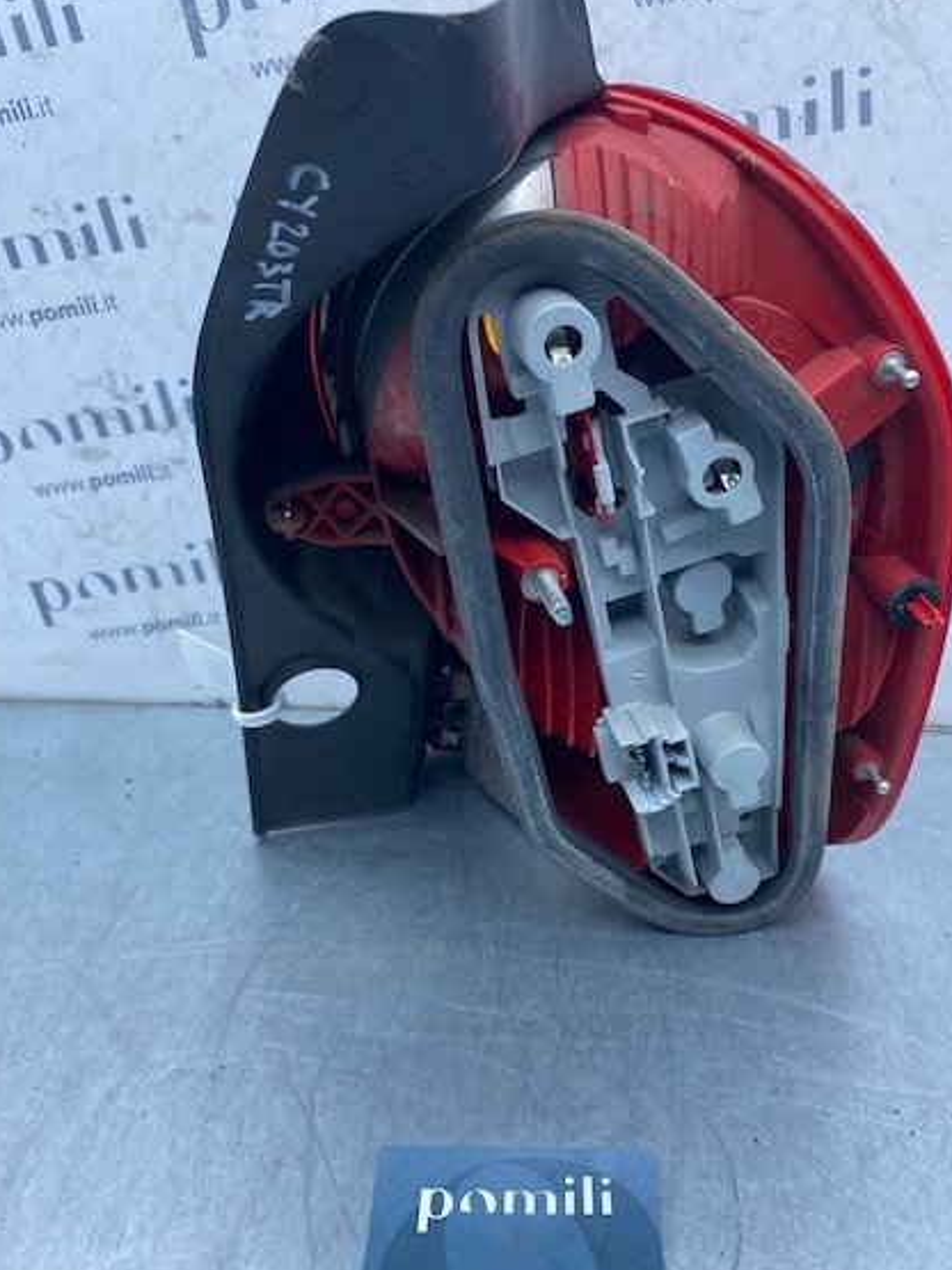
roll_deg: -1.3
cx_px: 519
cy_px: 648
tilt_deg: -29.2
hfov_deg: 46.7
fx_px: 1100
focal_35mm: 30
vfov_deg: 60.0
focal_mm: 4.25
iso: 32
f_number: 1.8
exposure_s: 1/446
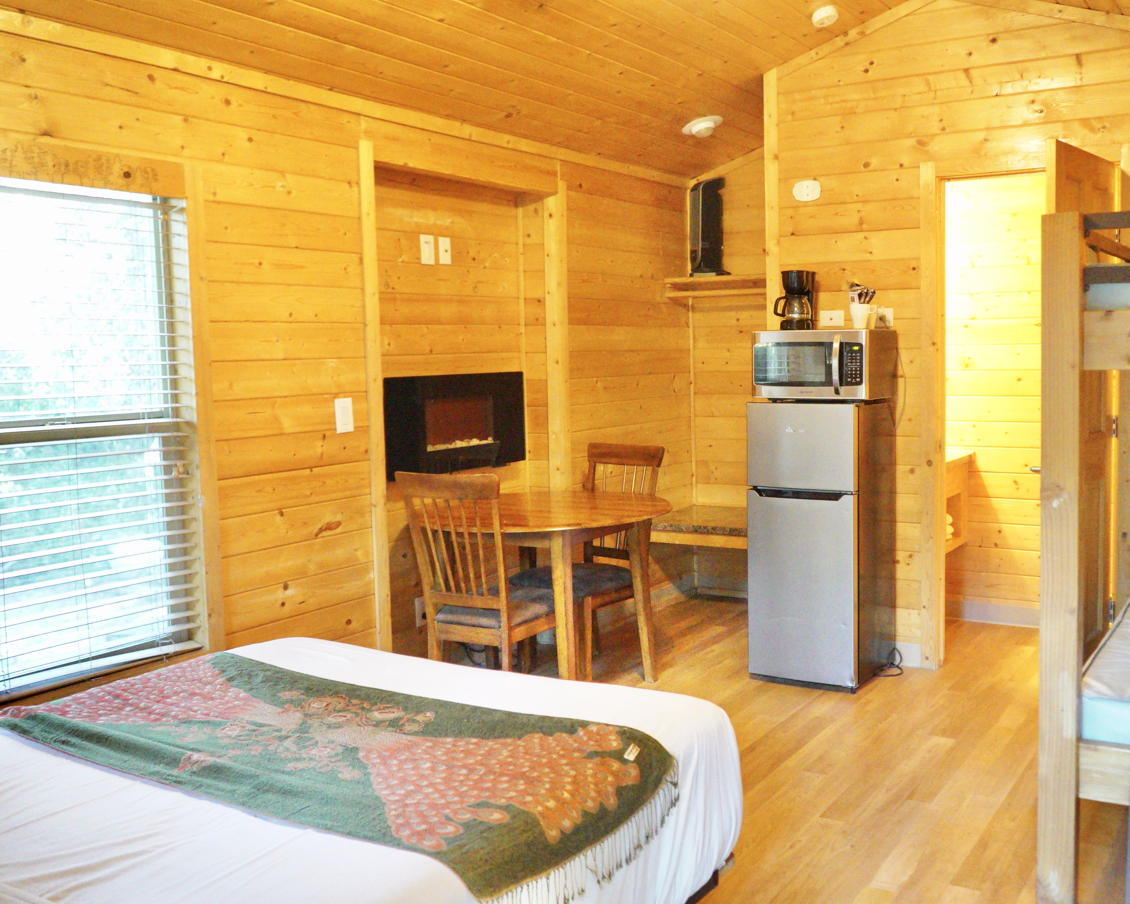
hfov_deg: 53.6
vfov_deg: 44.5
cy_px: 431
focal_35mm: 33
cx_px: 703
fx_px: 1104
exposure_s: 1/125
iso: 20000
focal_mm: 28
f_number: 3.5
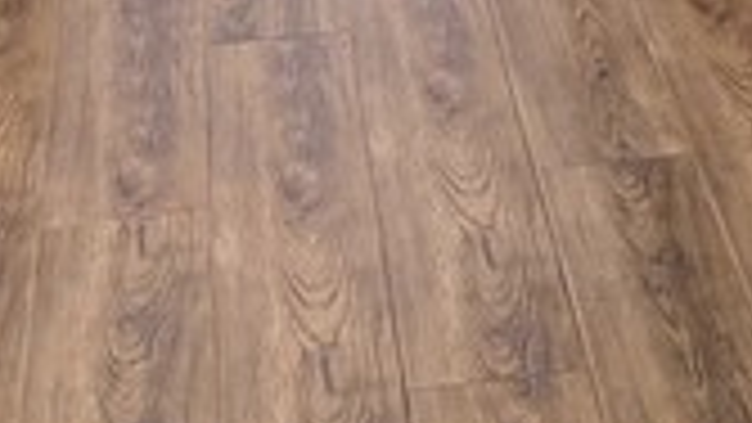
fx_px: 3191
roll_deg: -1.0
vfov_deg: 6.3
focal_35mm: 160
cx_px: 1292
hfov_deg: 12.4
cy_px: -1238
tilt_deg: +1.6
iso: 250
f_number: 1.78
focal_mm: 6.76
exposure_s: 1/120
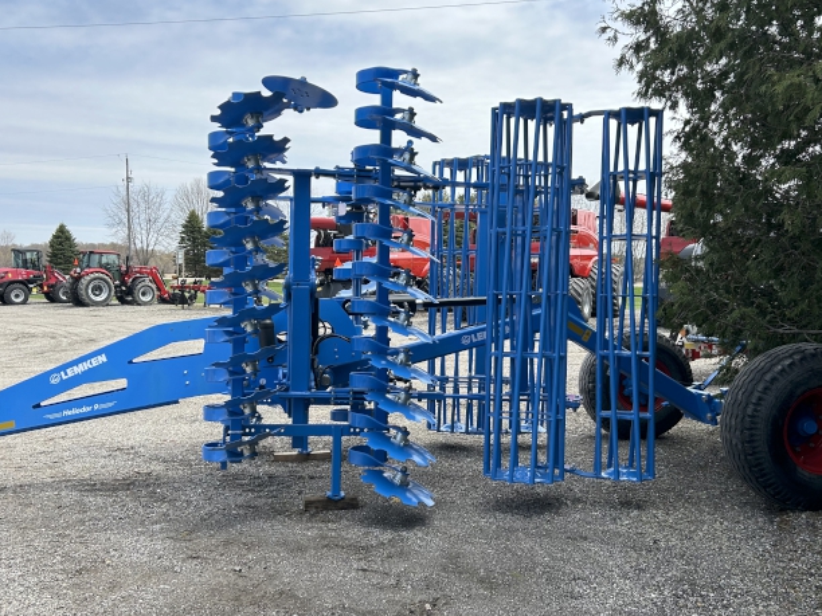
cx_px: 398
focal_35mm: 34
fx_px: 807
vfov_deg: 41.8
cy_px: 330
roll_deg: -1.0
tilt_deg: -3.7
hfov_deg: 53.9
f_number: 1.5
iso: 50
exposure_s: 1/2915
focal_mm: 5.7
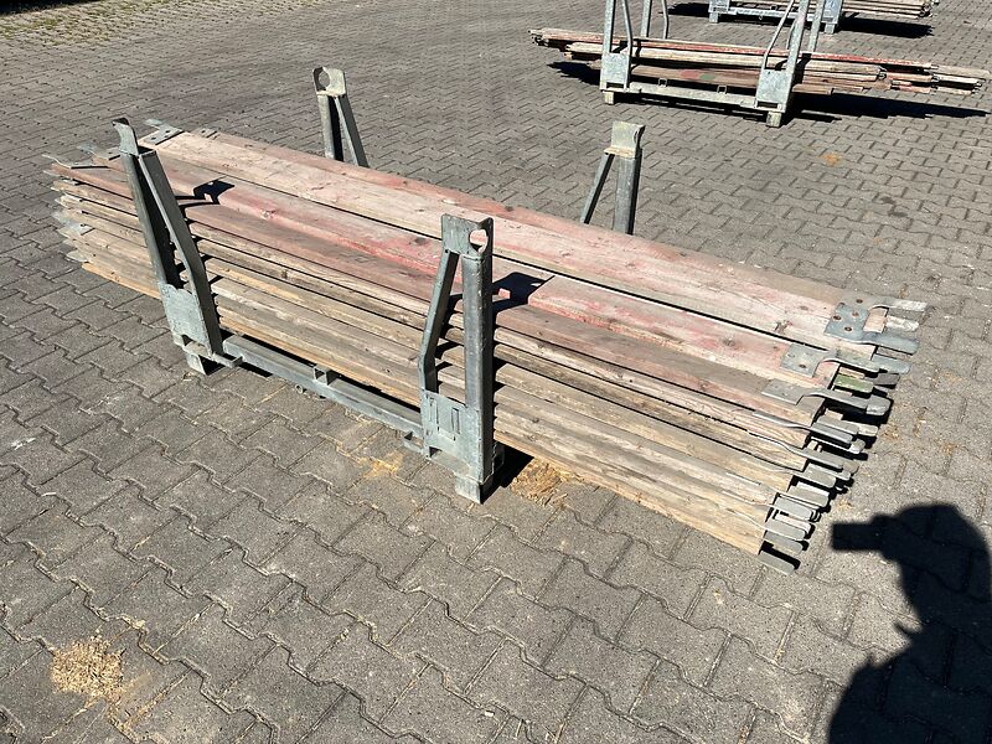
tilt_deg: -33.7
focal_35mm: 26
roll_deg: -1.7
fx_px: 745
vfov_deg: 53.1
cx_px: 496
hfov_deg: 67.3
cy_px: 372
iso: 50
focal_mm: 5.1
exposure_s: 1/4310
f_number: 1.6
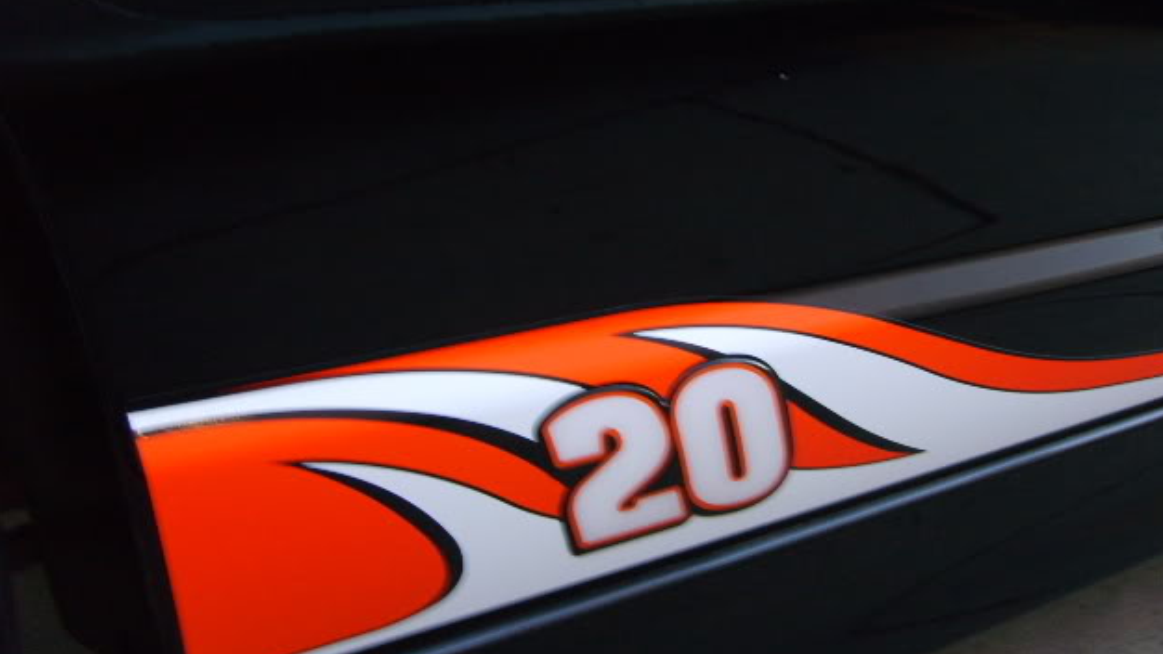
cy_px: 288
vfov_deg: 30.4
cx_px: 589
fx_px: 1203
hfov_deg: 51.6
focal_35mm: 39
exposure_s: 1/10
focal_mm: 5.8
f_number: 2.8
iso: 139
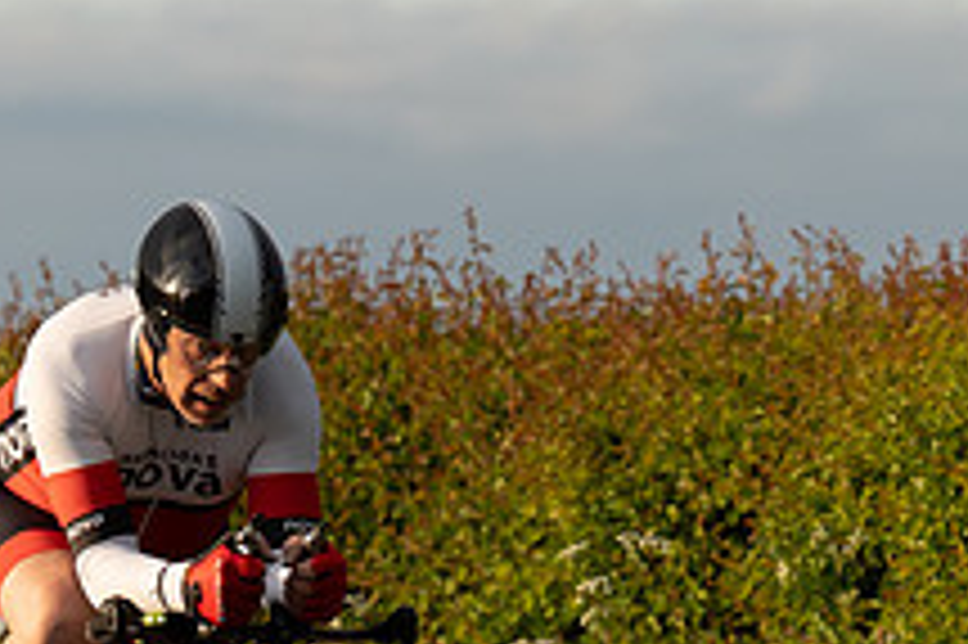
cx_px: 90
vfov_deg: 2.6
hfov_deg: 3.9
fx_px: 14240
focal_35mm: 530
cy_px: 519
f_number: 4
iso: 200
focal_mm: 121
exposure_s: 1/1000
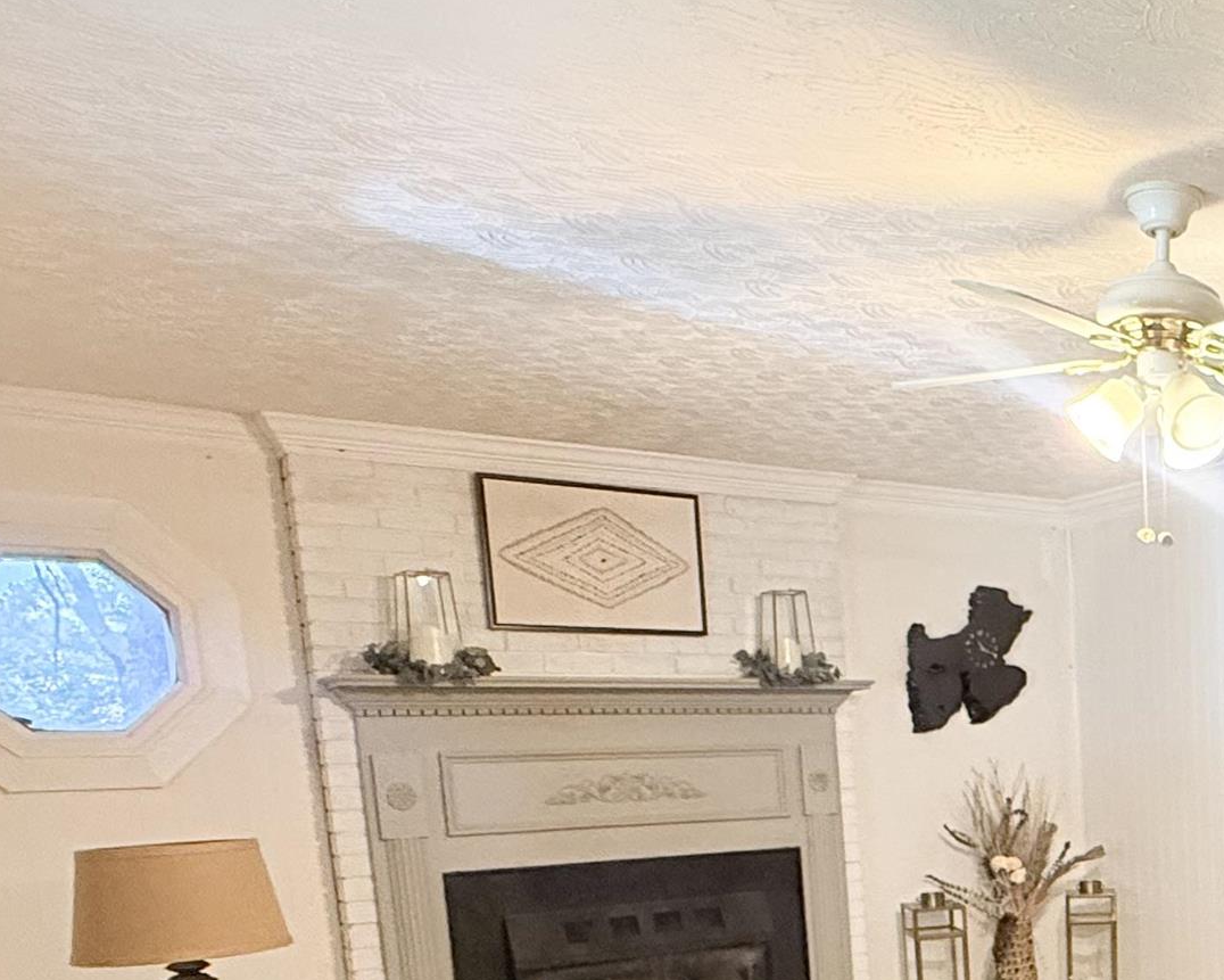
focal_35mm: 39
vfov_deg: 35.2
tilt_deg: -8.2
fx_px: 1413
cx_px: 1282
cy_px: 940
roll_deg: +1.3
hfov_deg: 39.9
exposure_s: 1/60
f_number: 2.2
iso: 500
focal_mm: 2.22
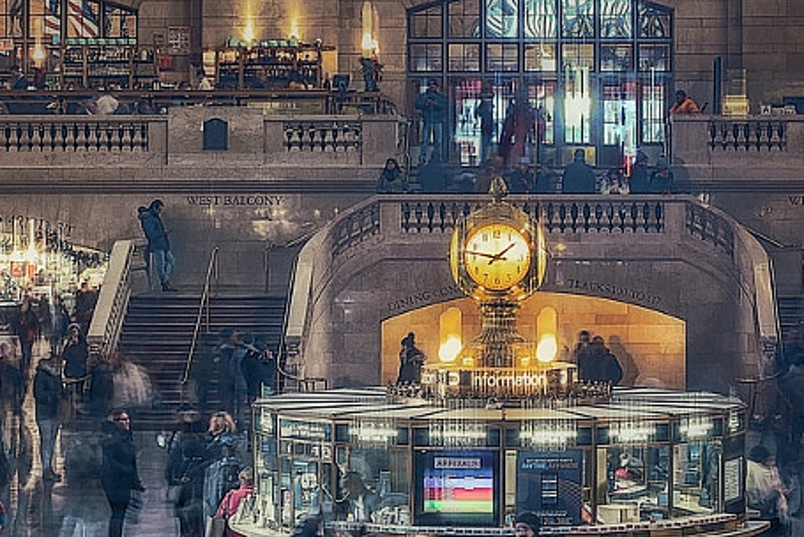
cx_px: 581
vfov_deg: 10.9
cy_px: -165
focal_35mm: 123
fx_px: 2749
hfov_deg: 16.6
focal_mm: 35
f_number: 13
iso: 50
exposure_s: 6
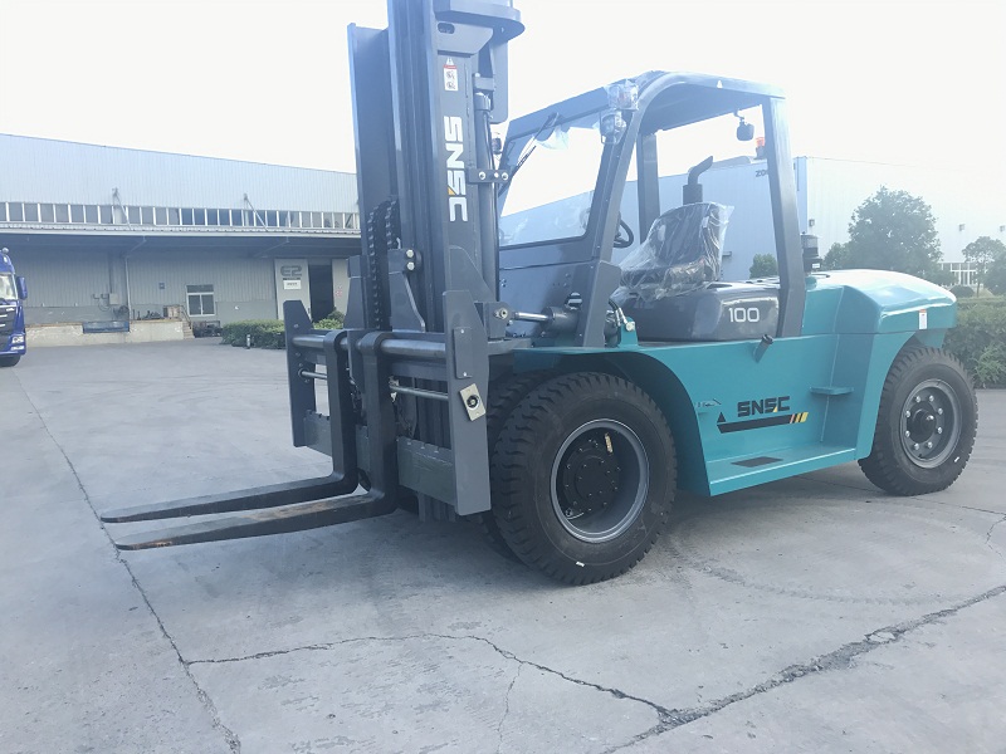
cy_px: 377
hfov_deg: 63.4
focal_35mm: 28
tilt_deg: -4.4
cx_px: 503
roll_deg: +0.6
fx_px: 814
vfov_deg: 49.7
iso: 20
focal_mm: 3.99
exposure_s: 1/224
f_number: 1.8
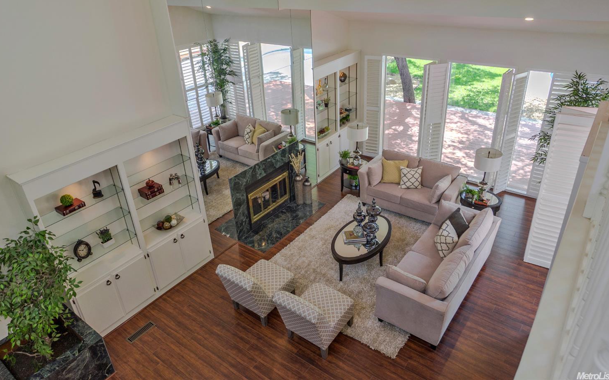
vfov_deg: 49.2
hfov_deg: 72.6
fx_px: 415
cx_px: 307
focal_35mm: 25
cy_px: 173
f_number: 5
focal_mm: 16
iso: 100
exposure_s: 1/40
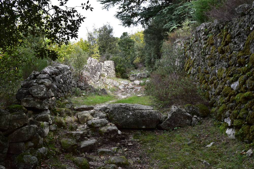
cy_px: 84
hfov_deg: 57.2
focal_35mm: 33
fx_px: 233
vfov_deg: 40.0
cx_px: 127
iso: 400
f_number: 9
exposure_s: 1/160
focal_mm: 22
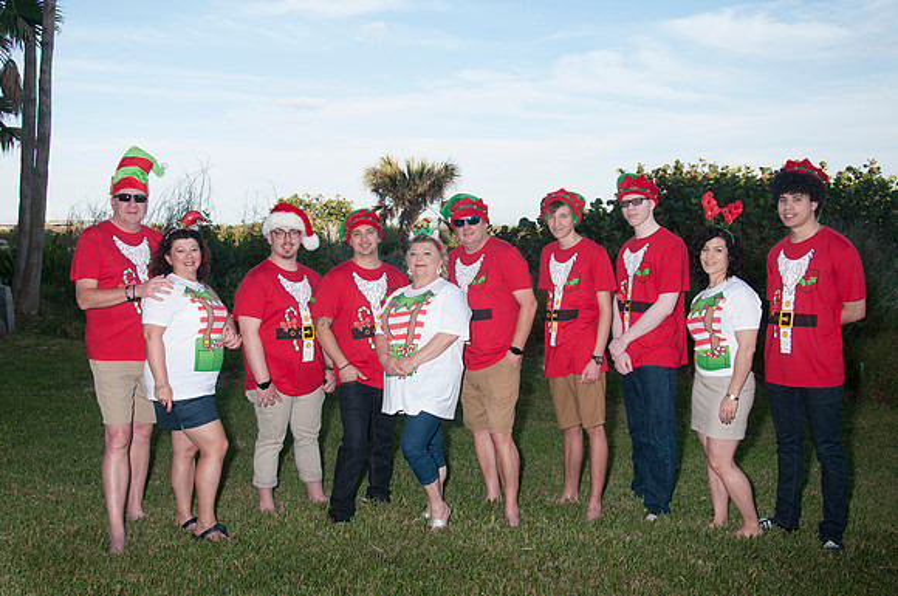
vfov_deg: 39.9
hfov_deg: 57.3
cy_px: 298
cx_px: 449
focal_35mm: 33
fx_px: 822
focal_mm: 22
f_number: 6.3
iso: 100
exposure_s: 1/250
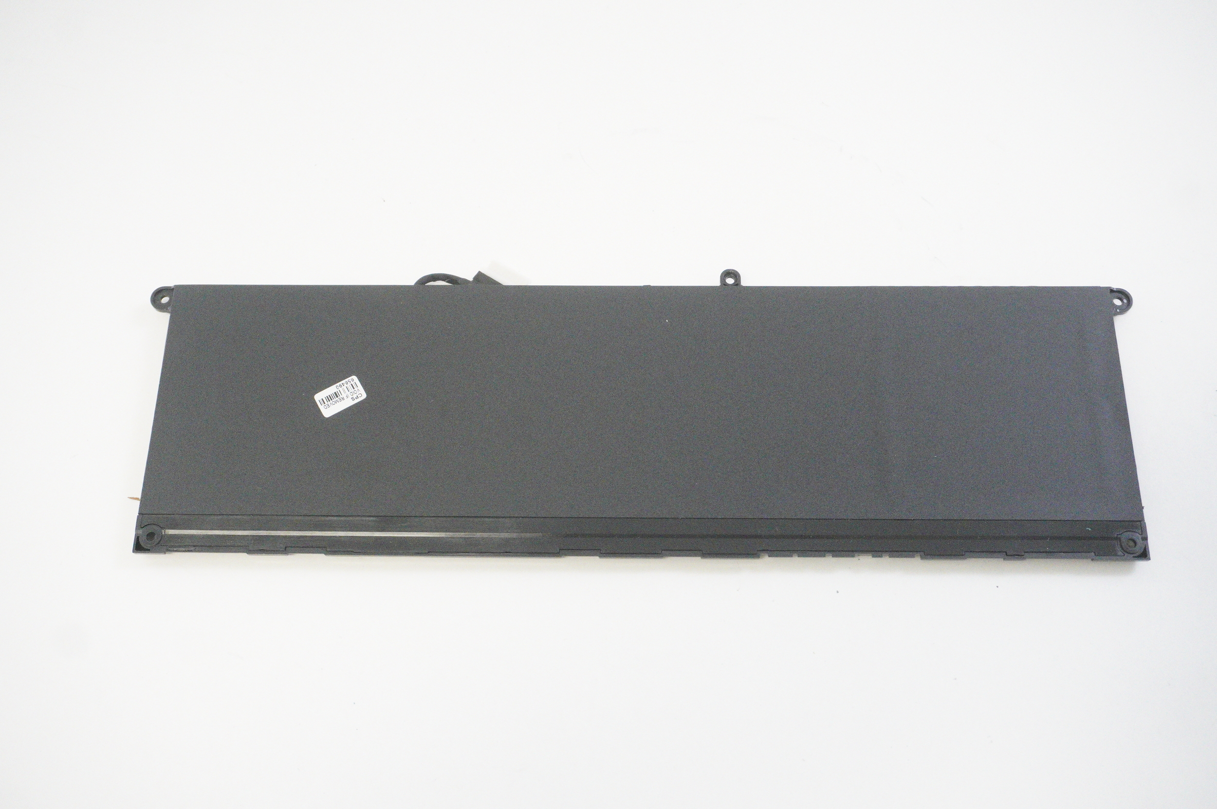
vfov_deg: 35.4
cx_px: 608
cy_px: 404
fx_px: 1267
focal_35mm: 38
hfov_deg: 51.3
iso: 8000
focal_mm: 25
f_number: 5.6
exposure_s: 1/250
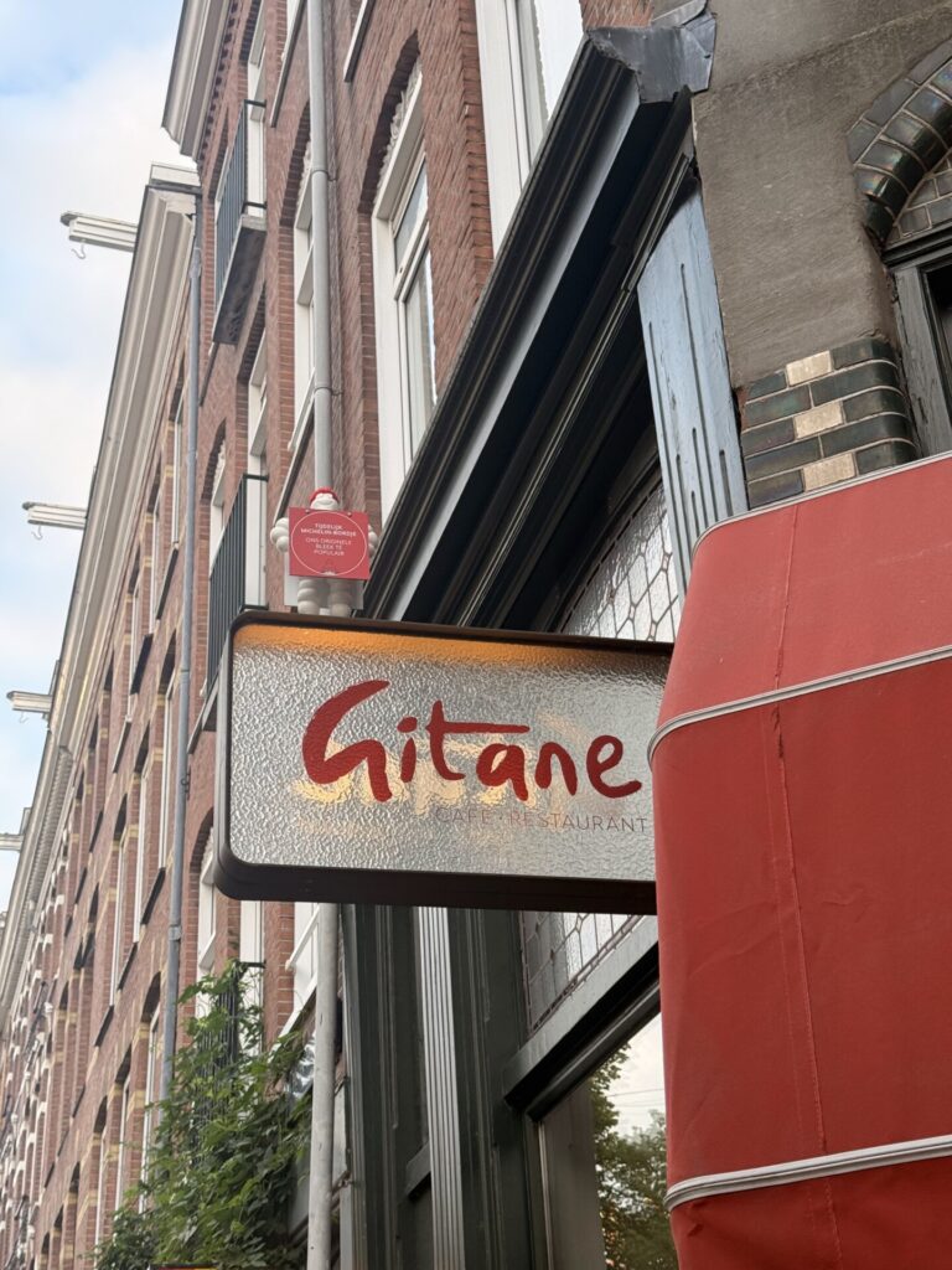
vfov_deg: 39.7
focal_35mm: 48
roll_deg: +2.8
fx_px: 1760
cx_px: 476
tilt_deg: +30.0
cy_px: 635
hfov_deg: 30.3
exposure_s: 1/242
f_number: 1.78
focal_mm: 6.76
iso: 125
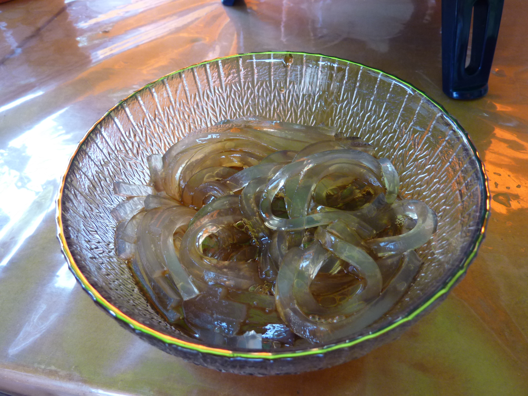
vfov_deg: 54.9
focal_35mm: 25
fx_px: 381
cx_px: 264
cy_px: 198
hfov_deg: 69.4
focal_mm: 4.1
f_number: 3.3
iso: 160
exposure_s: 1/30
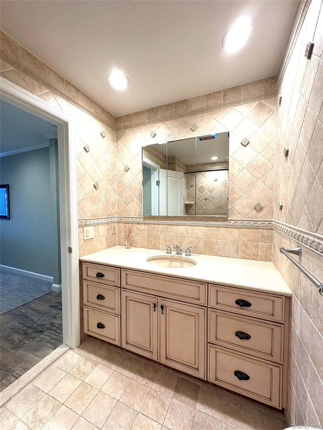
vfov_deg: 102.1
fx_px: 174
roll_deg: -0.3
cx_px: 162
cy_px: 215
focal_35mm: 14
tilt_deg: -2.0
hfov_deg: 85.7
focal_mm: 2.22
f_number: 2.2
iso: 160
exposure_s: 1/120
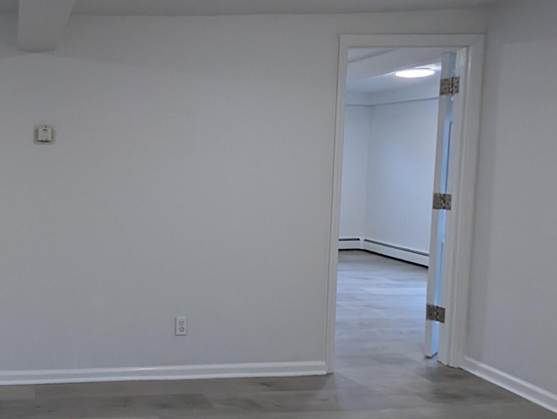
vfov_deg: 53.1
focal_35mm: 26
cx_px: 23
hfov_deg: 55.0
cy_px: 194
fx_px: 419
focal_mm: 2.02
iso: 43
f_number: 1.7
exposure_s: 1/122
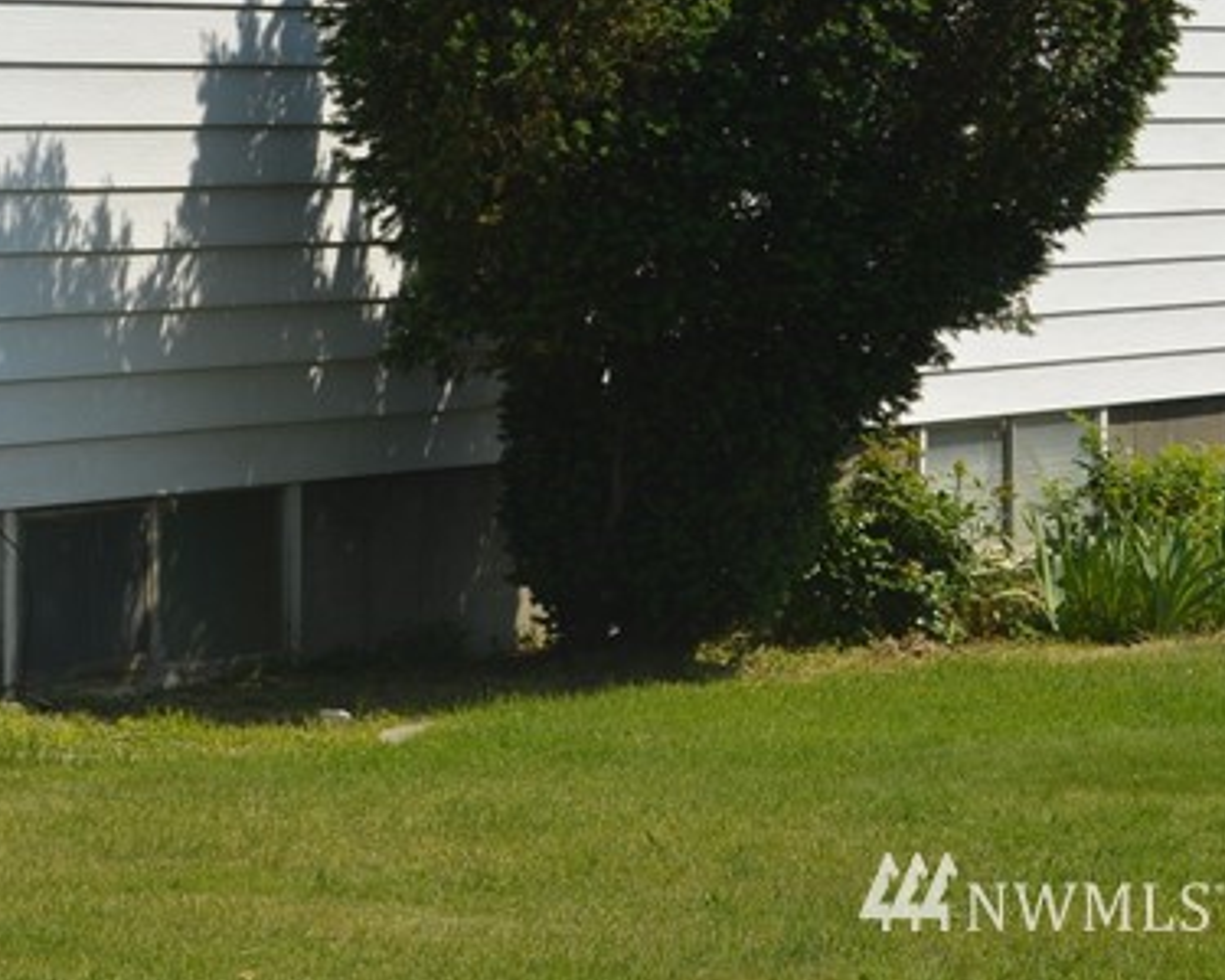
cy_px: -163
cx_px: 1044
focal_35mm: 163
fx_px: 5910
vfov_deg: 9.4
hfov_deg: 11.8
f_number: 8
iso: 100
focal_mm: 40
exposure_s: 1/320
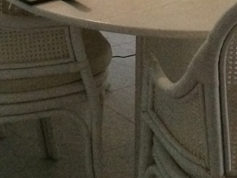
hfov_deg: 14.9
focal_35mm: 132
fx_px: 904
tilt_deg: -4.4
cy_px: -205
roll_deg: +0.2
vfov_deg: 10.2
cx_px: 118
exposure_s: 1/25
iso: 320
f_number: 2.2
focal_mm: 4.15
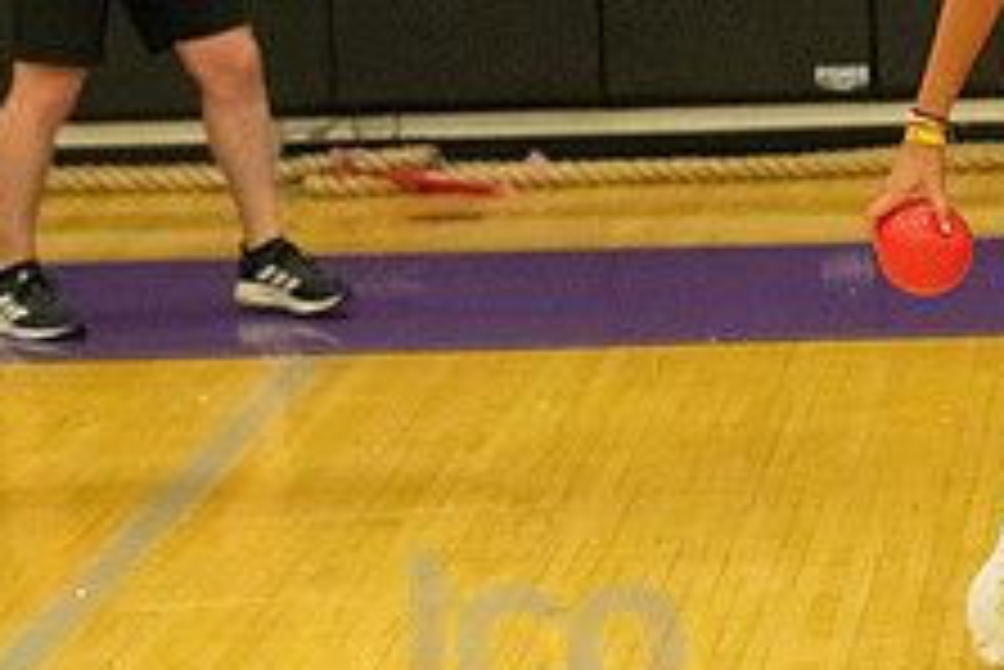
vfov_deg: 5.9
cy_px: 79
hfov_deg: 8.7
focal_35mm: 234
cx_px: 1189
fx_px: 6530
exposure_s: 1/800
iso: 6400
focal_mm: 90
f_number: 4.5
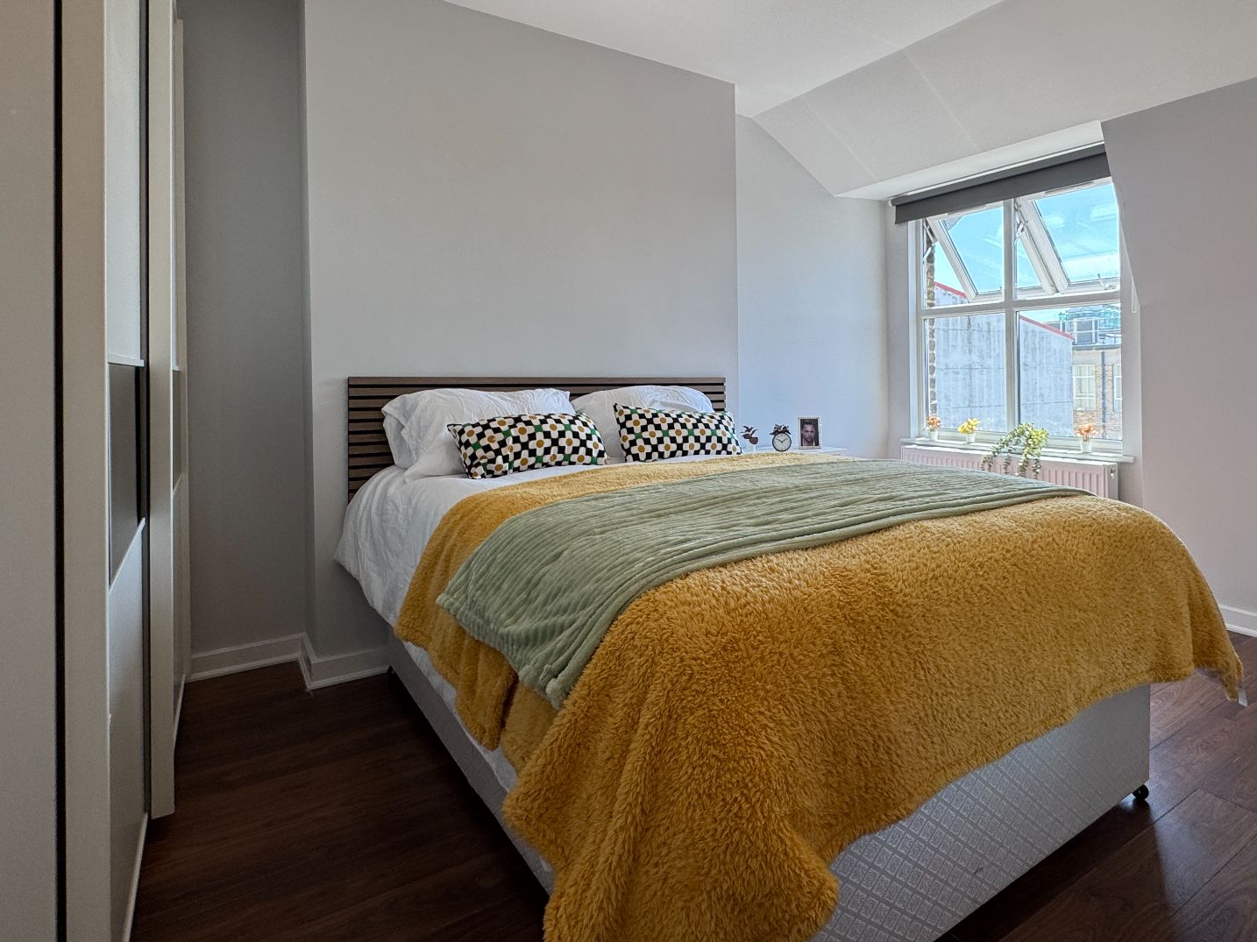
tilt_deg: +0.7
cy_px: 381
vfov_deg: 65.4
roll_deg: +1.3
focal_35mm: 20
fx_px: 726
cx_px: 717
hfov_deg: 81.3
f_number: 2.2
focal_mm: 2.22
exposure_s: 1/157
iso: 40
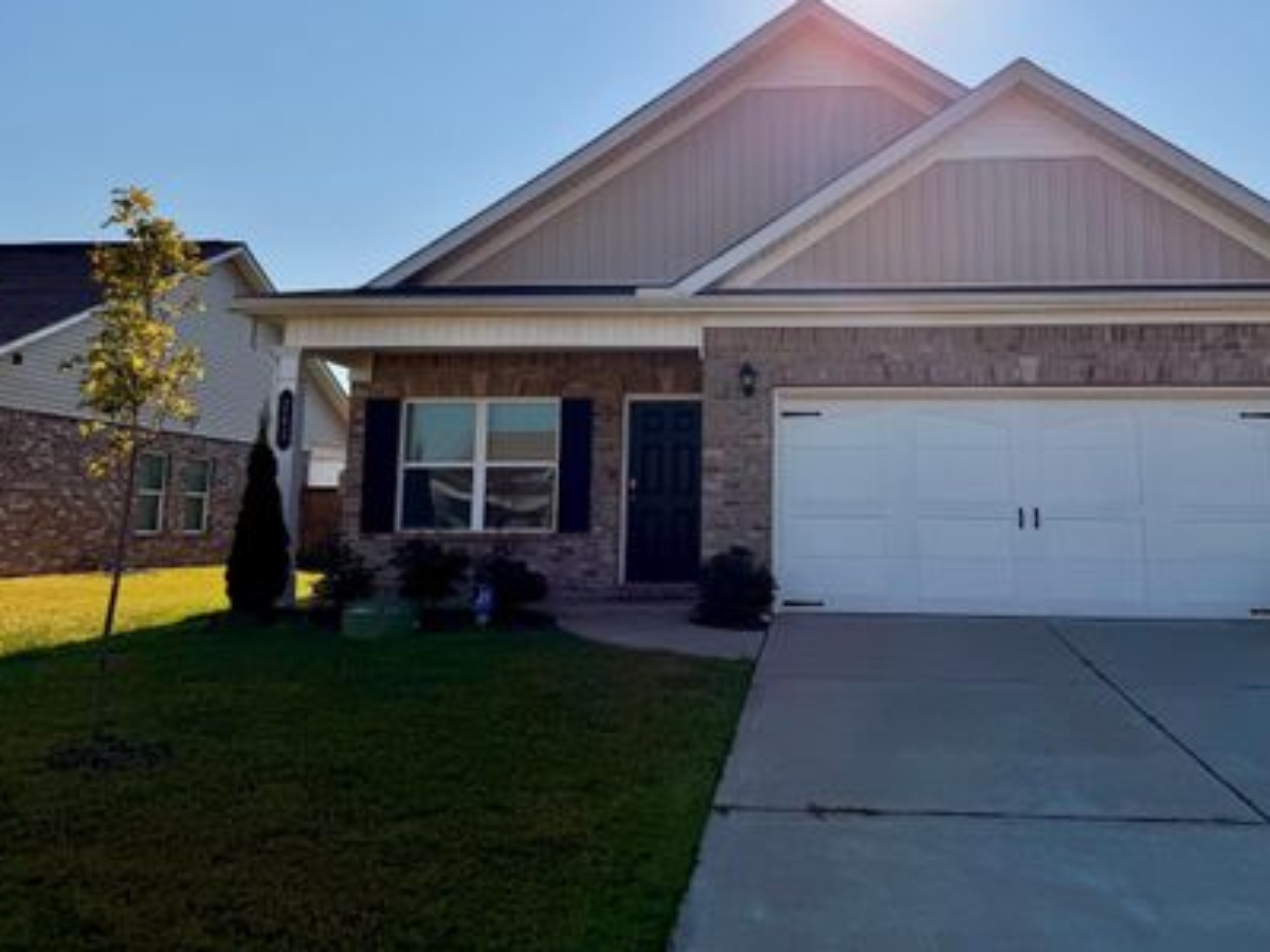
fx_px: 1101
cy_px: 363
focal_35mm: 30
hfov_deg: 59.4
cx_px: 772
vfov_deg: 46.4
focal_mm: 6.76
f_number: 1.78
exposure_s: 1/11905
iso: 100
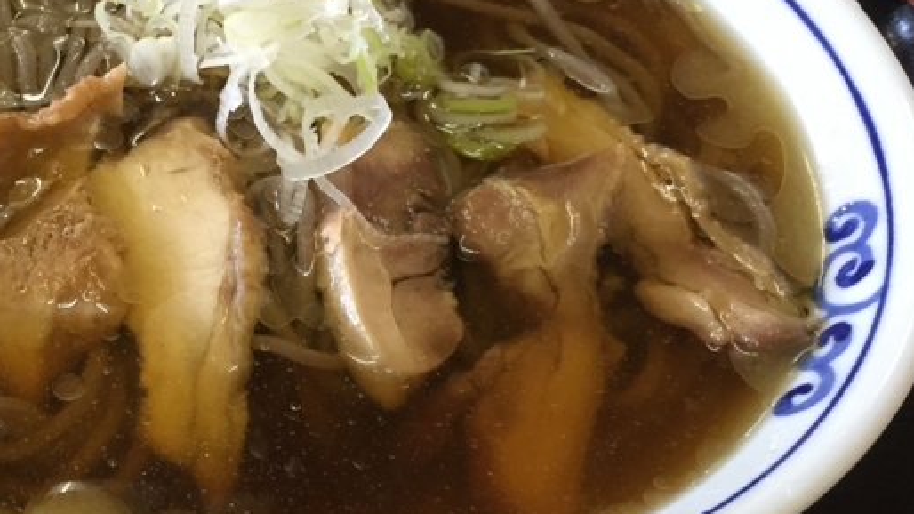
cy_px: 304
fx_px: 1527
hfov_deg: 32.3
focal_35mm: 63
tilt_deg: -47.7
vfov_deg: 19.1
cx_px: 167
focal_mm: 4.15
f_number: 2.2
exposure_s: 1/30
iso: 125
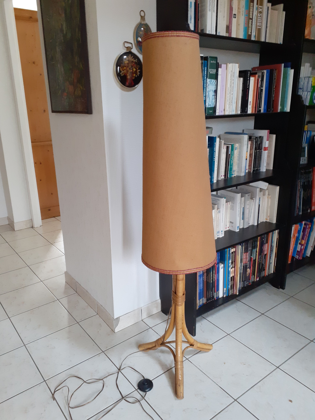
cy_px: 210
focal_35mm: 27
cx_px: 158
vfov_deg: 65.3
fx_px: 328
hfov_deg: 51.4
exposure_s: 1/25
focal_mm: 3.6
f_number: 1.9
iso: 250
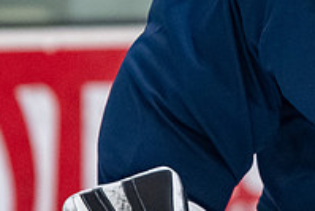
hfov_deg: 1.7
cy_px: -172
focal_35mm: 1222
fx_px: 10700
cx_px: 510
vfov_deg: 1.1
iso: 2500
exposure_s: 1/800
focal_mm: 200
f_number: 3.5
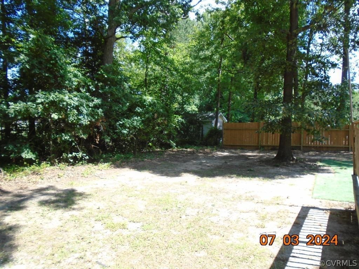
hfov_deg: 67.3
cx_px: 180
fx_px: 270
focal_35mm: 26
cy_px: 134
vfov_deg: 53.1
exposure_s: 1/250
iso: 100
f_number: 3.2
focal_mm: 4.6
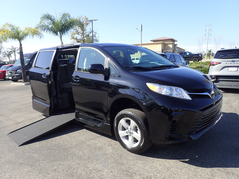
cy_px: 90
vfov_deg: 54.9
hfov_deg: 69.4
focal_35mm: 25
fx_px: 173
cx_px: 120
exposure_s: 1/640
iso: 100
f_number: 2.8
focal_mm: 4.5
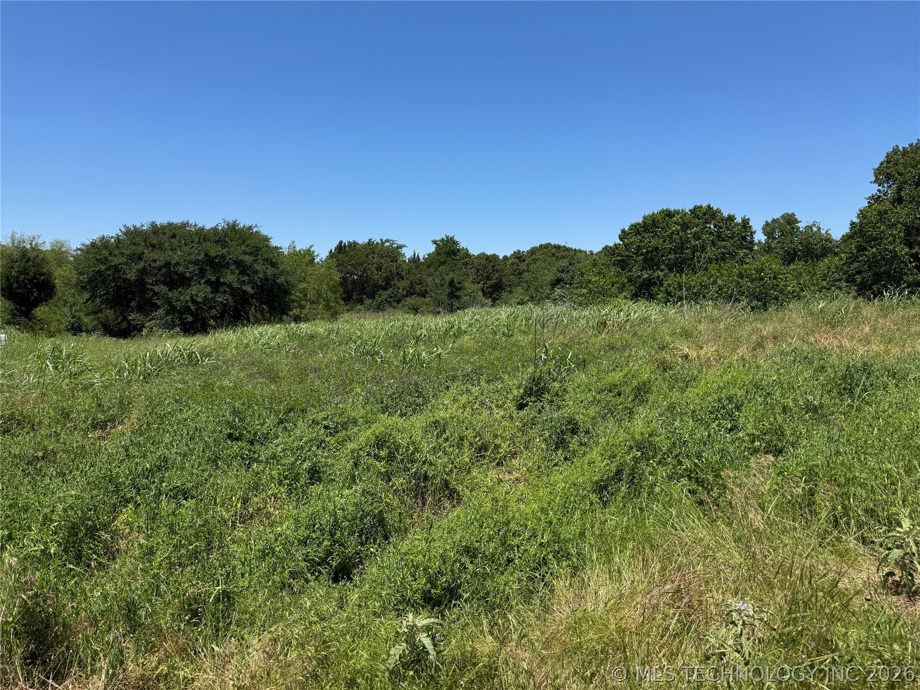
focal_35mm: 24
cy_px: 345
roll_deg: +0.2
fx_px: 638
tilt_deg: -4.8
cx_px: 460
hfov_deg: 71.6
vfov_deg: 56.8
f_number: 1.78
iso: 80
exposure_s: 1/4310
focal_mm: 6.76
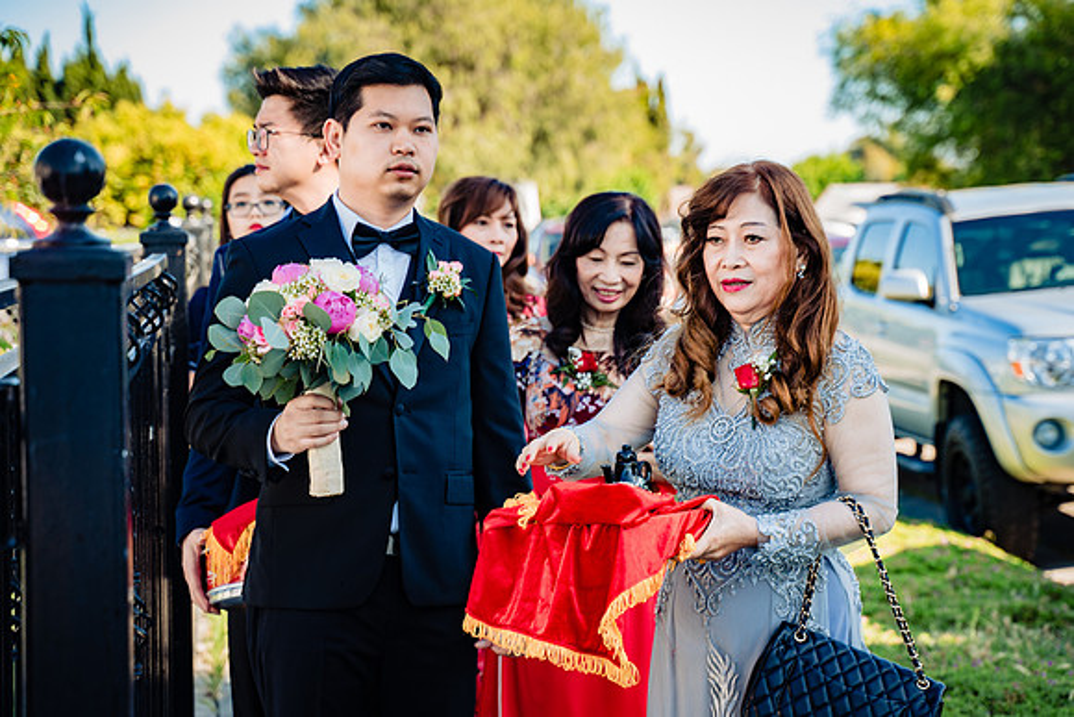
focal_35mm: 78
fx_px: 2314
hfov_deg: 26.1
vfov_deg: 17.6
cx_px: 604
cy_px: 367
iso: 100
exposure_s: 1/160
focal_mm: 69
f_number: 4
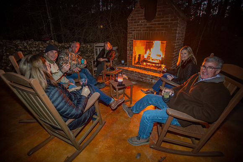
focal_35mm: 17
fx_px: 115
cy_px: 81
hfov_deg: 93.3
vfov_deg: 70.4
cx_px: 122
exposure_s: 1/15
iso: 2000
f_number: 2.8
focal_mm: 17
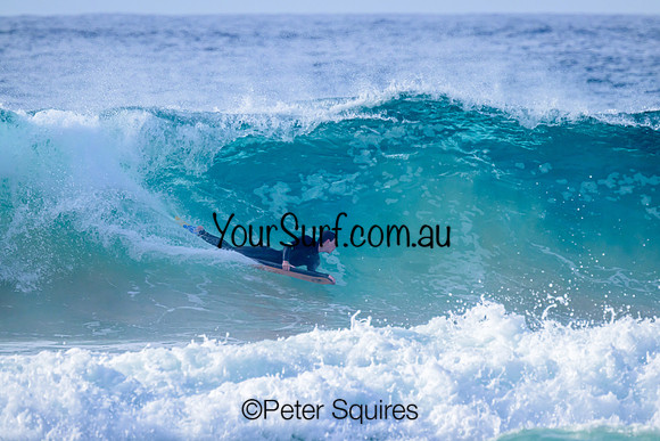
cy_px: 220
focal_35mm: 604
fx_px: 11084
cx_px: 330
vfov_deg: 2.3
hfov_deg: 3.4
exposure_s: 1/2000
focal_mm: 590
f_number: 11
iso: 1400
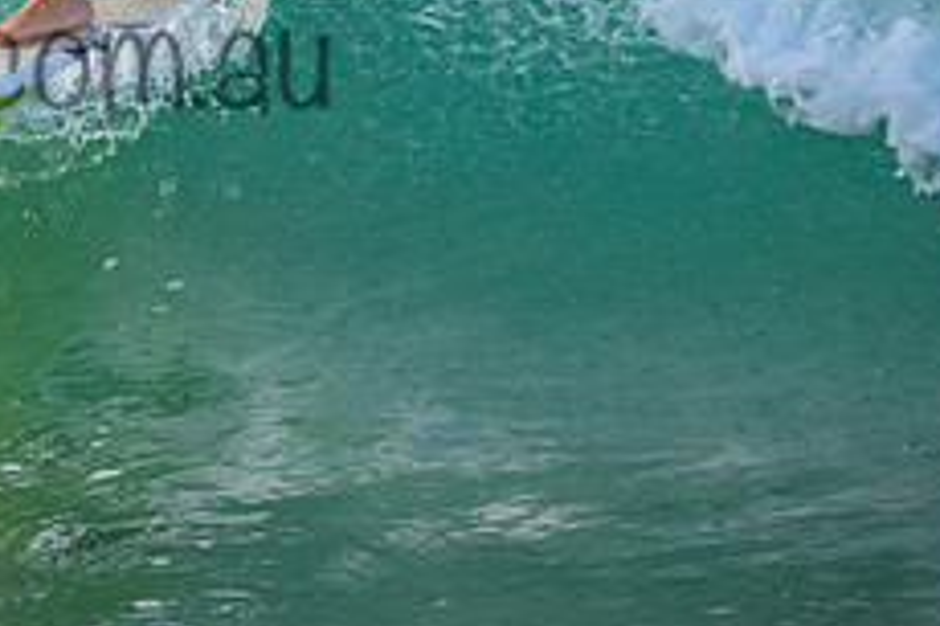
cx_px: -102
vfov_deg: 0.9
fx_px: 39555
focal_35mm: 1516
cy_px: 14
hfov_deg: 1.4
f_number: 11
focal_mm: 600
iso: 5000
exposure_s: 1/2000
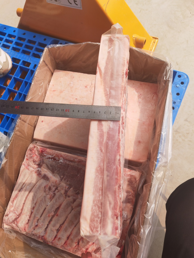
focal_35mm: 27
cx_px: 97
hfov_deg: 51.3
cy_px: 129
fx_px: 202
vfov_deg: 65.3
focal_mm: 5.52
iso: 100
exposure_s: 1/2800
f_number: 1.9
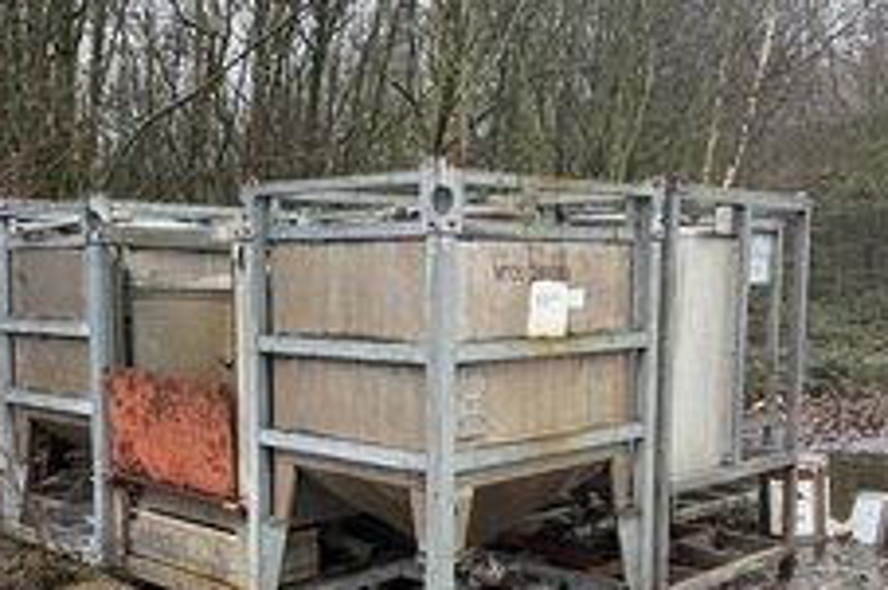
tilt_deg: -5.8
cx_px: 411
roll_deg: -0.4
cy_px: 391
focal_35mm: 44
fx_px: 1085
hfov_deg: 44.5
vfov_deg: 30.3
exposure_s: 1/121
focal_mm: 6.76
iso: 200
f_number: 1.78
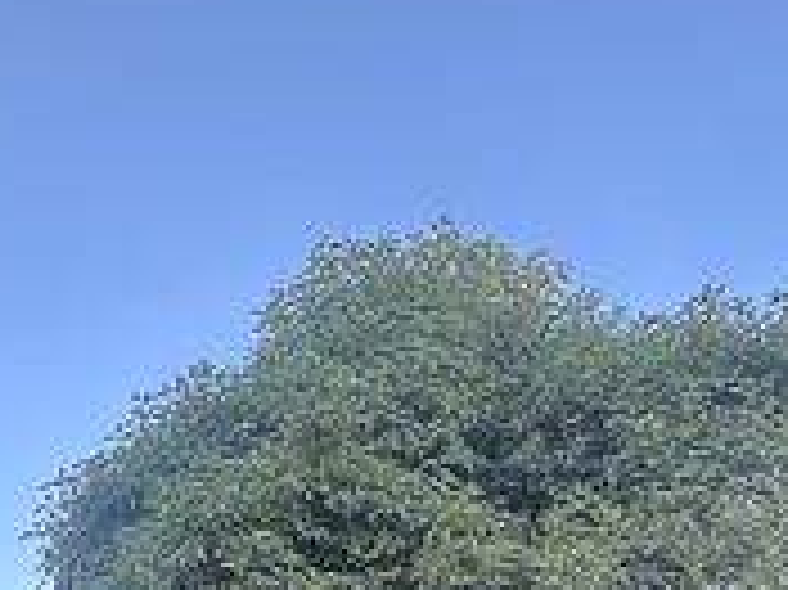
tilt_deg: +2.6
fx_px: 1092
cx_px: -77
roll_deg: -1.4
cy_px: 946
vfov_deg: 22.8
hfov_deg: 34.4
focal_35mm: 48
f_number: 2.2
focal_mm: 2.22
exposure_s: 1/126
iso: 40
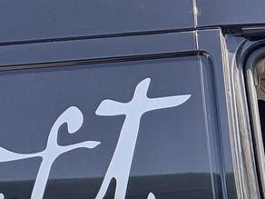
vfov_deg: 29.7
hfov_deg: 31.3
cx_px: 362
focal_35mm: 43
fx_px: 329
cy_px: 226
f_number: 2.2
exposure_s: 1/366
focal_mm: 2.22
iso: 50
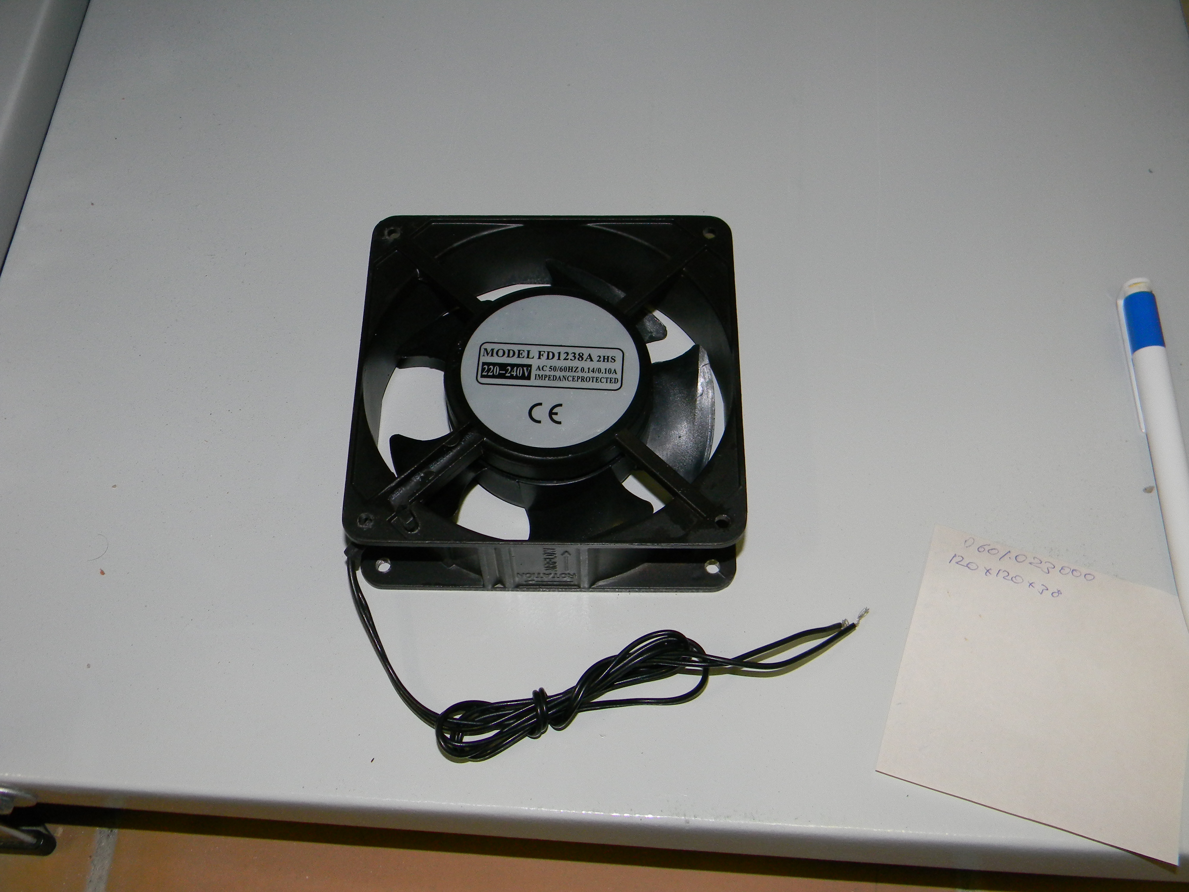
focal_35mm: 36
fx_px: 1237
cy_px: 446
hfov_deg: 51.4
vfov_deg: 39.7
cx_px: 594
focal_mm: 6.4
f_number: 3.7
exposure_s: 1/30
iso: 200
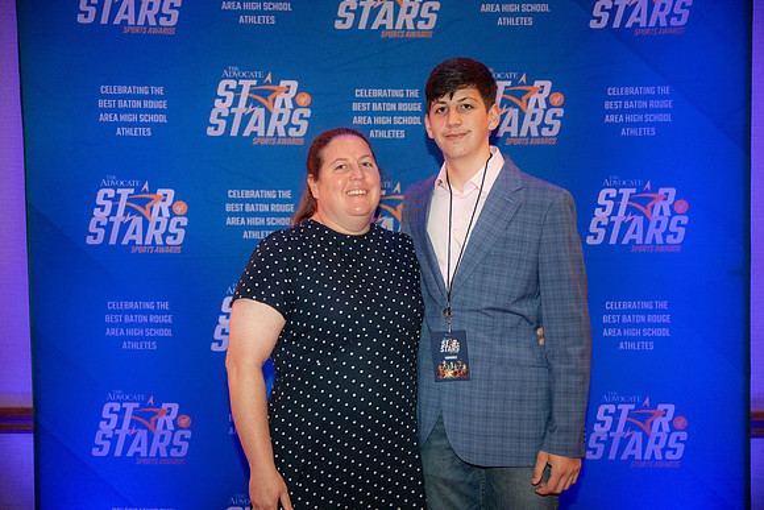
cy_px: 255
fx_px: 998
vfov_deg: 28.7
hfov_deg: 41.9
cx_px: 382
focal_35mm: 47
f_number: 2.8
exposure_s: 1/80
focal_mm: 47
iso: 1600
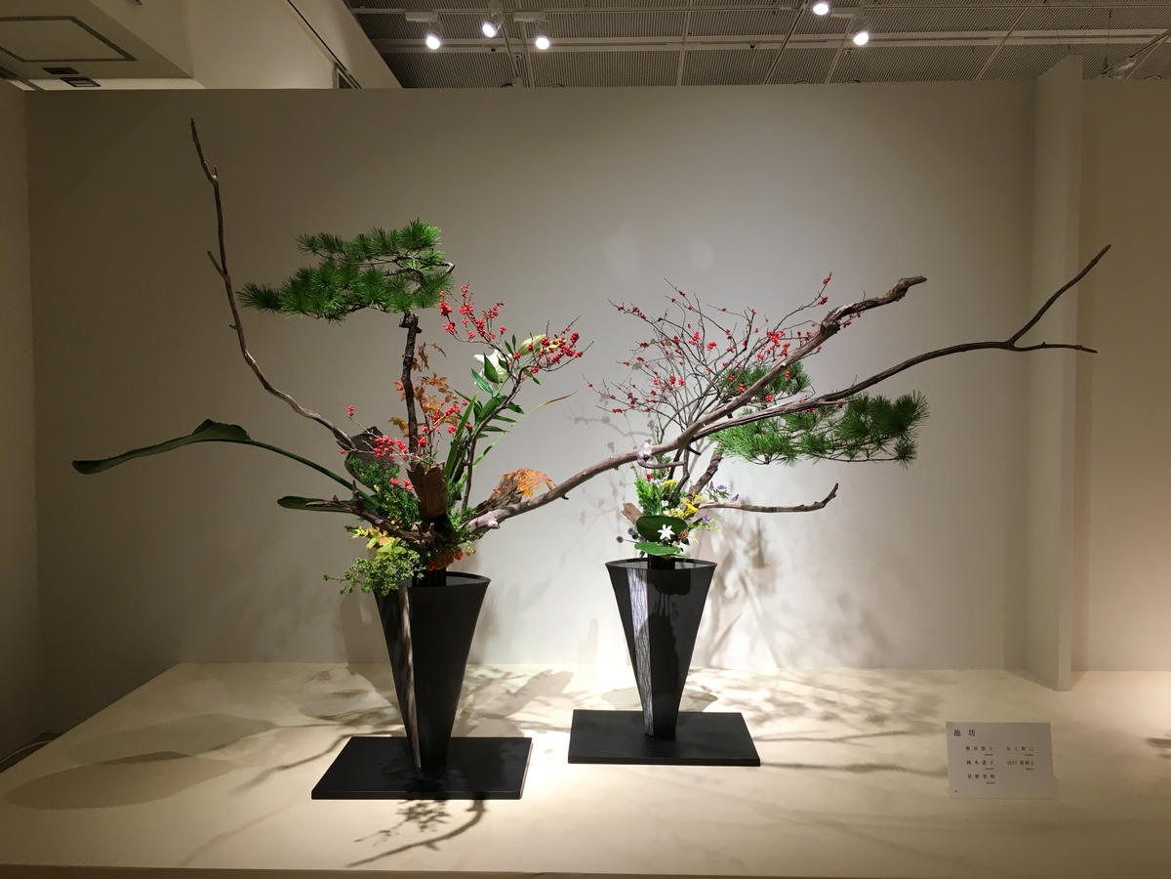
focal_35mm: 29
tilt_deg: -2.3
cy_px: 440
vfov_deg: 48.2
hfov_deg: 61.7
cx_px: 586
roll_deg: +0.1
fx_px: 981
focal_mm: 4.15
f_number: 2.2
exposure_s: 1/30
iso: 50
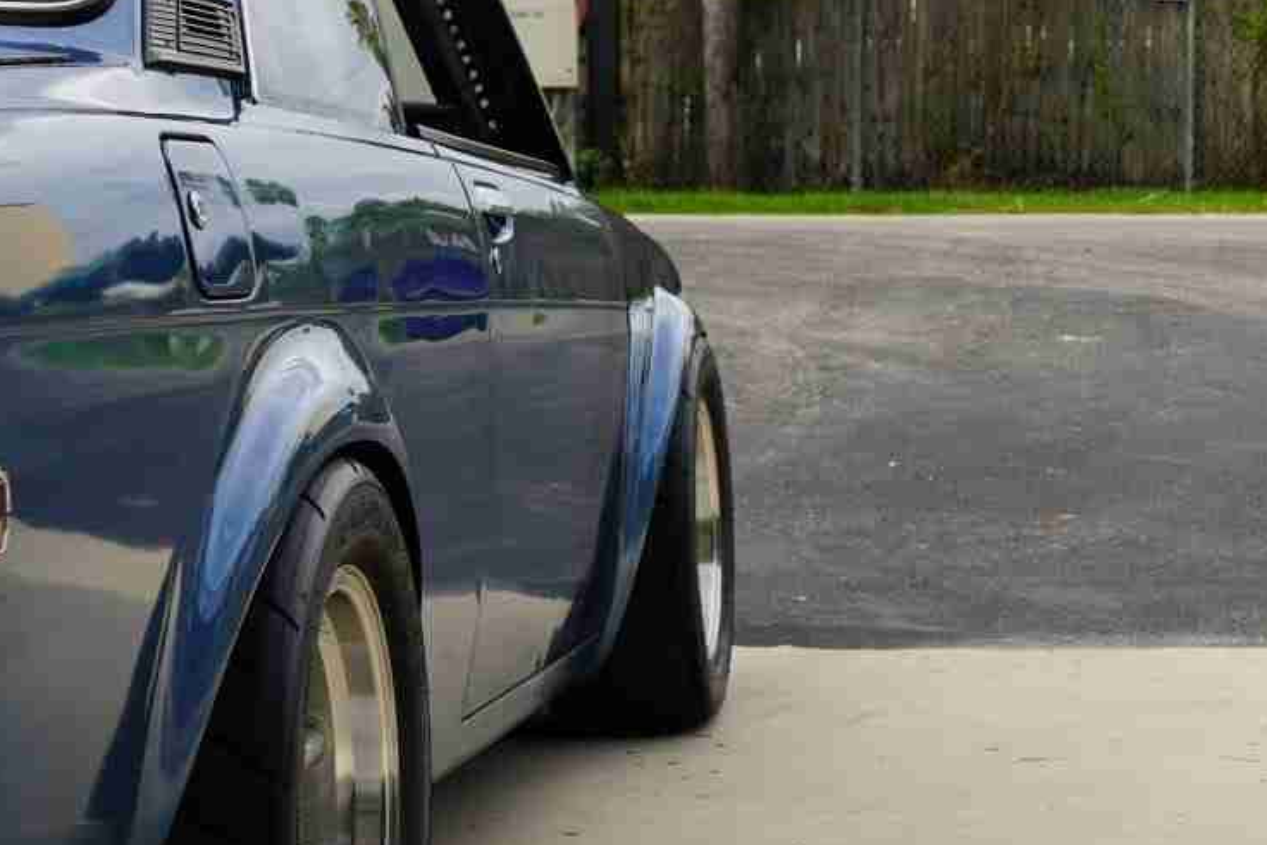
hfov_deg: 20.5
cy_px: 473
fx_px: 3485
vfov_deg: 13.8
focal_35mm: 99
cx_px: 864
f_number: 5.6
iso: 100
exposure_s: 1/125
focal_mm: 30
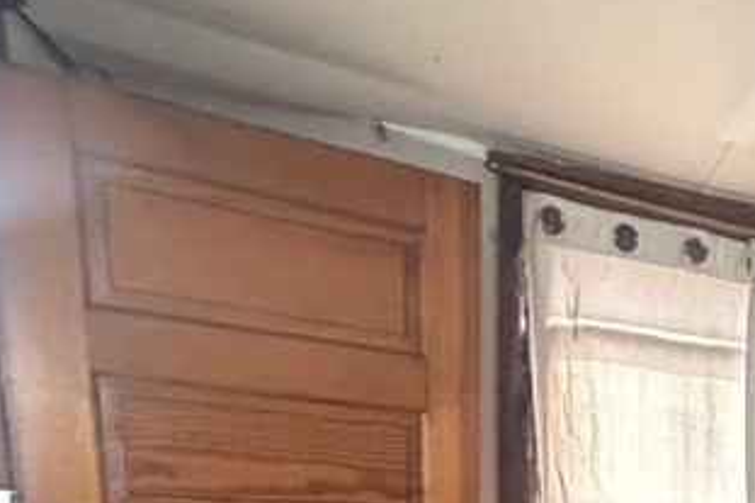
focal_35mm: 48
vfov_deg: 23.3
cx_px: 910
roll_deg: -5.5
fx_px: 1006
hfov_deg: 33.4
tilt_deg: -14.0
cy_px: 724
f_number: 2.2
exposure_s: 1/60
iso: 1250
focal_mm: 2.22
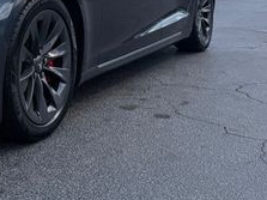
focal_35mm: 69
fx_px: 532
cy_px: -55
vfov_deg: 19.7
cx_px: -32
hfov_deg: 25.9
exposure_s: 1/7353
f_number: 1.78
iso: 80
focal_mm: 6.76
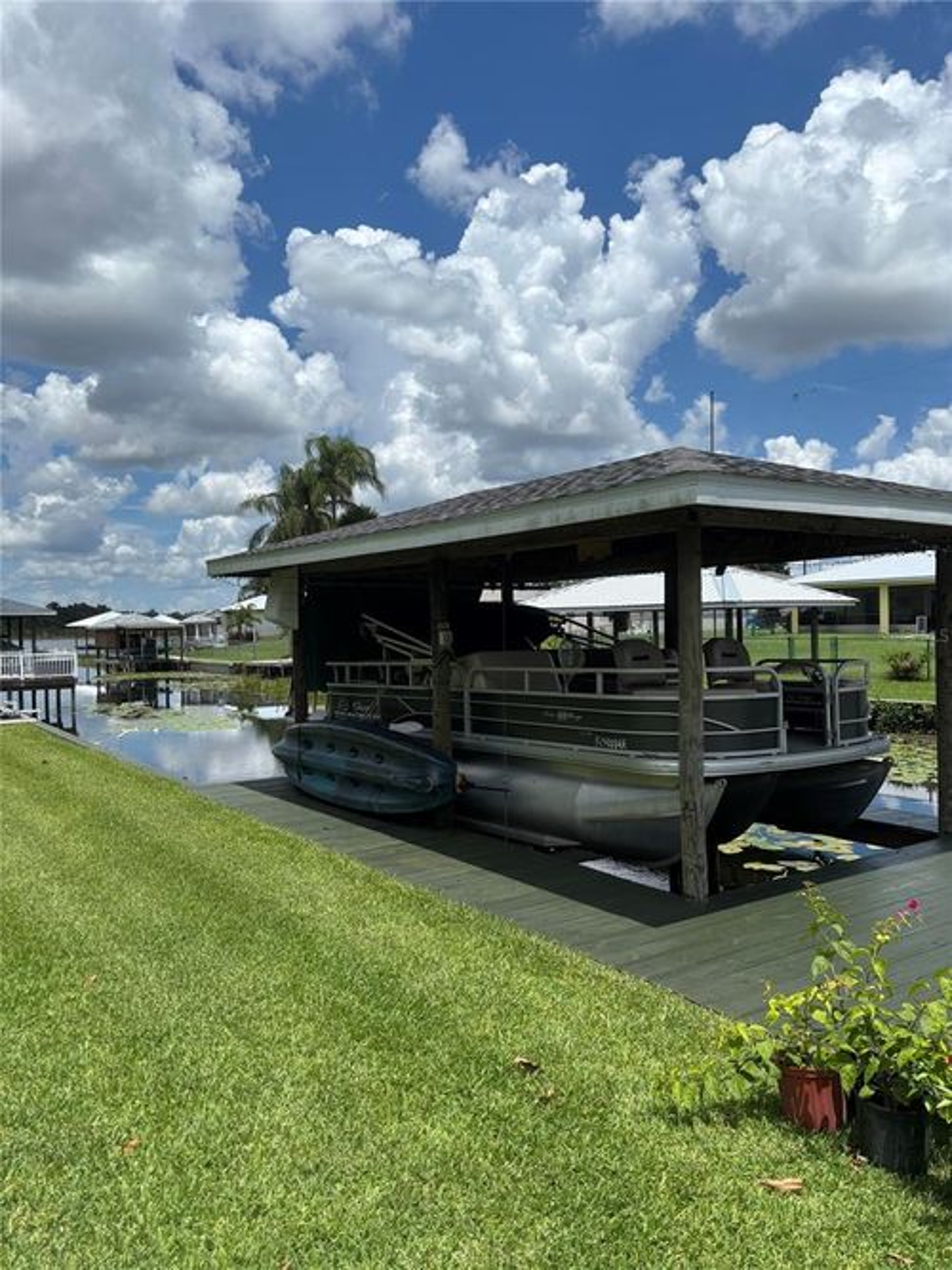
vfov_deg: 67.3
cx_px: 476
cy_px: 635
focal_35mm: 26
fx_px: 954
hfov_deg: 53.0
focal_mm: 5.96
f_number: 1.6
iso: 50
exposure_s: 1/5618
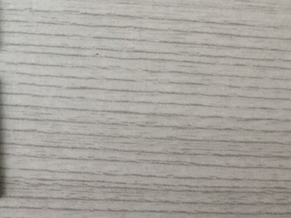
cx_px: -171
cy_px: 72
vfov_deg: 13.3
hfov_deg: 16.0
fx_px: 933
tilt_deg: -82.2
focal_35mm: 111
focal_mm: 4.15
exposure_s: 1/100
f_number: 2.2
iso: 32
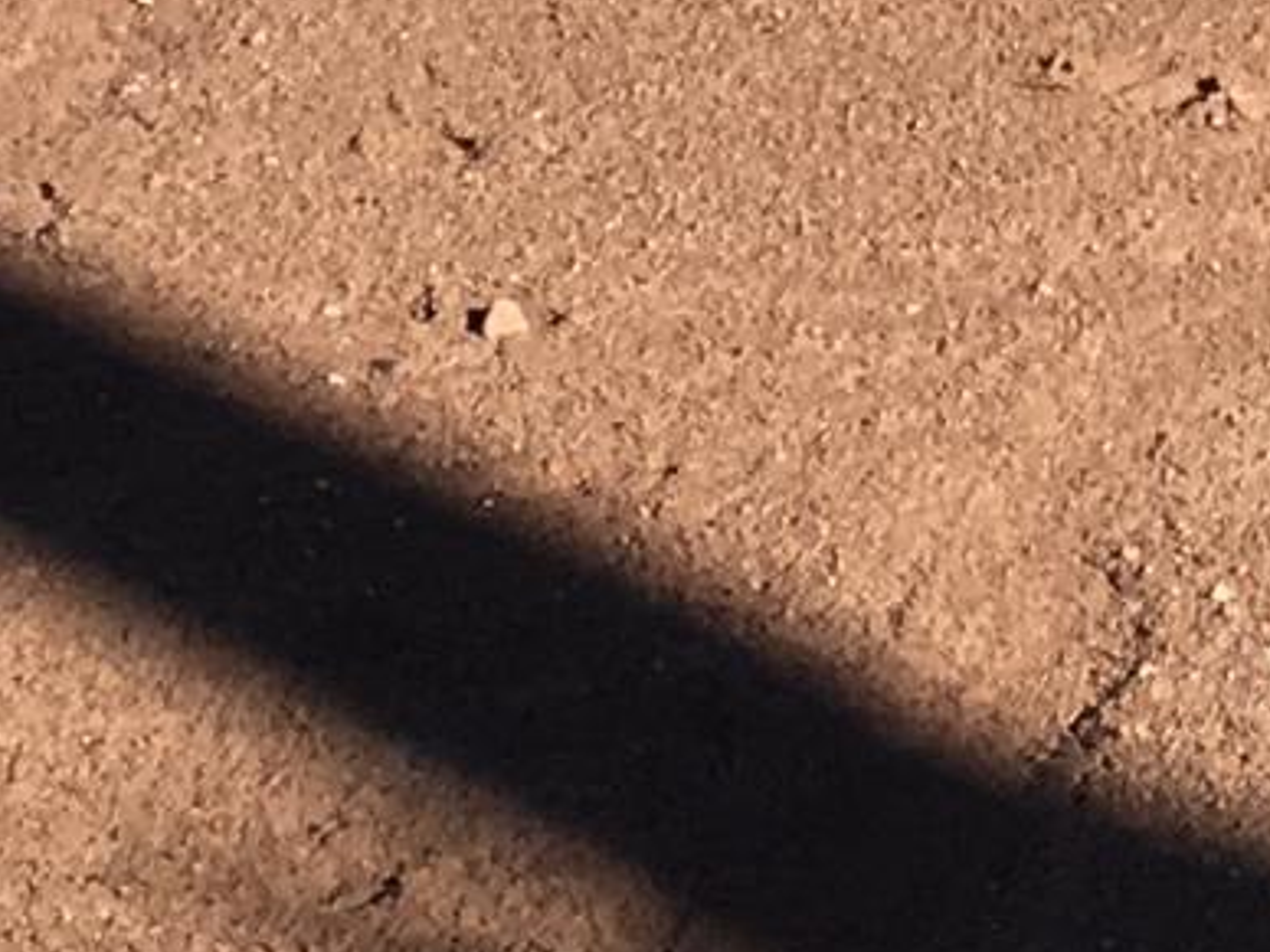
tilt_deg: -4.9
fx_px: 8218
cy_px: -2051
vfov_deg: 6.1
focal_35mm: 224
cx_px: 88
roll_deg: +0.2
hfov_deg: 8.8
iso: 25
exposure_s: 1/2024
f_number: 2.2
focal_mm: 4.15
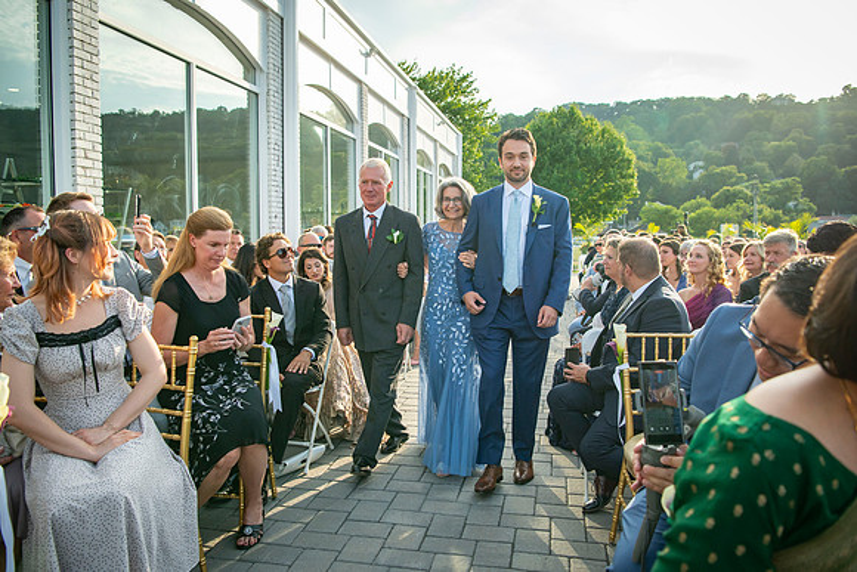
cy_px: 281
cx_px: 430
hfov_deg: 64.5
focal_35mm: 29
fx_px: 679
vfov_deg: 45.7
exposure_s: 1/4000
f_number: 4
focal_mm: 27
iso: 800
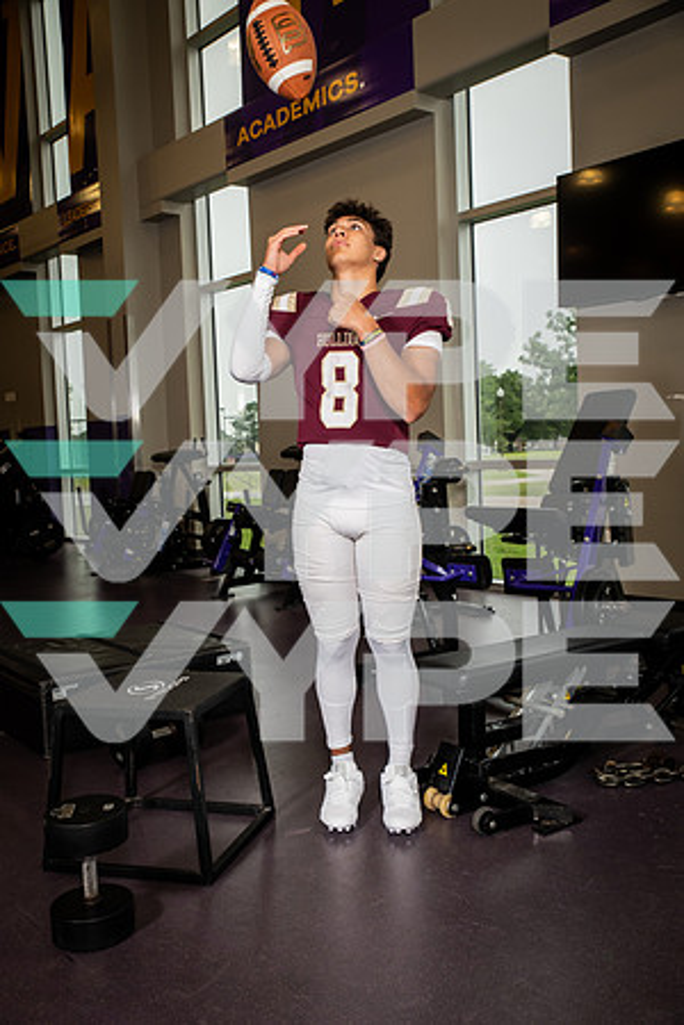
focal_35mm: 35
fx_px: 997
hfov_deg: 37.9
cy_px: 512
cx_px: 342
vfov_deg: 54.4
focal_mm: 35
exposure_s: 1/250
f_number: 5.6
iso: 500
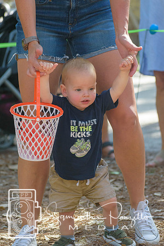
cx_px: 82
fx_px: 1486
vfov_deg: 9.5
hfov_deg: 6.3
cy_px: 123
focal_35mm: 218
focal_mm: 145
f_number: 4.8
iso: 800
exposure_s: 1/800
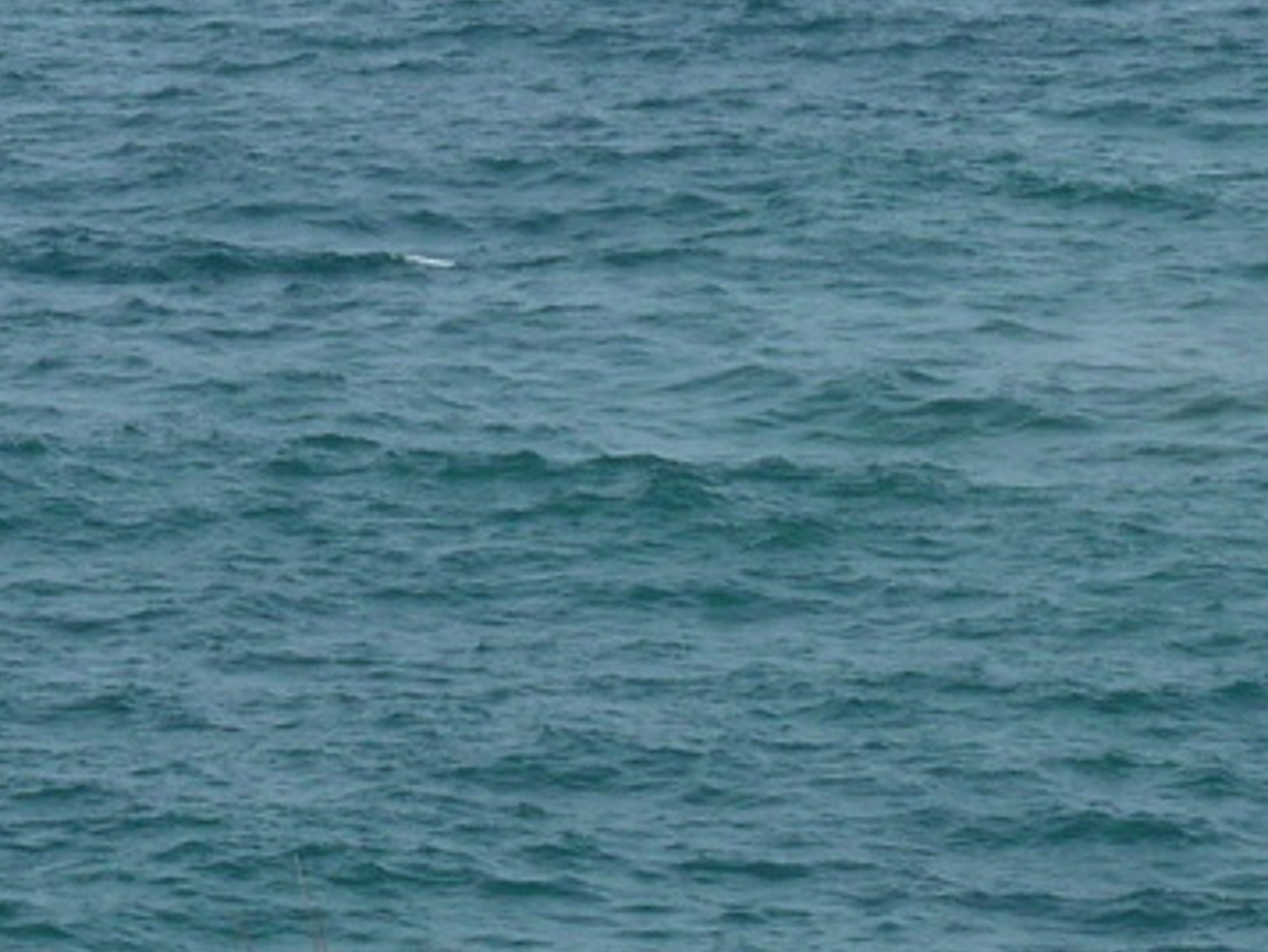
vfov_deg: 3.7
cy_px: -568
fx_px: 14767
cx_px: -742
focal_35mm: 403
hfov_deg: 4.9
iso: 80
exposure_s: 1/500
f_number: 5
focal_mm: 14.7
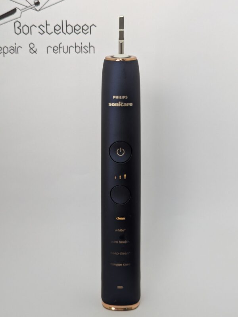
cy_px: 158
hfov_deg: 30.3
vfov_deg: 39.6
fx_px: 439
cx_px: 119
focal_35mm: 48
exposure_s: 1/98
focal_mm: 6.81
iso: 71
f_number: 1.85
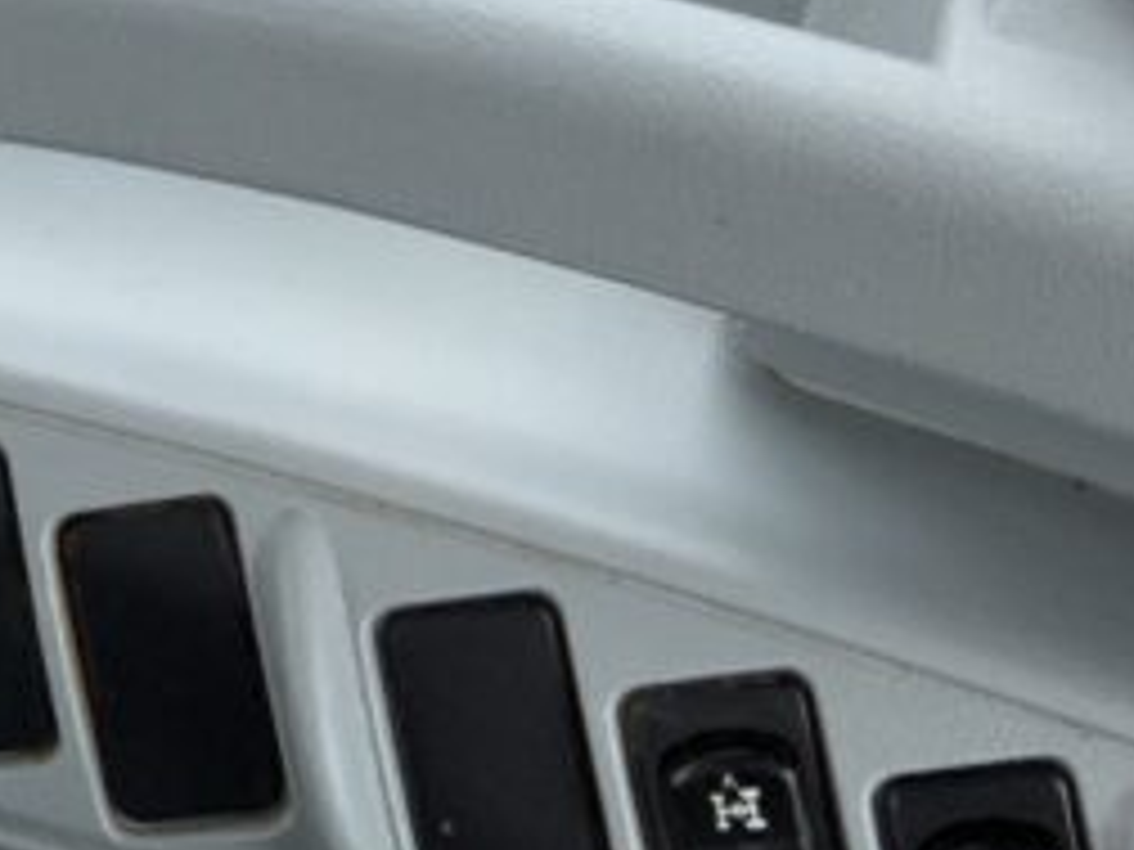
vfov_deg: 12.0
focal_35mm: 118
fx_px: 3866
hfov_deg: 15.5
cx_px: -522
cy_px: -387
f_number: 1.8
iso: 25
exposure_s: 1/122
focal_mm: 3
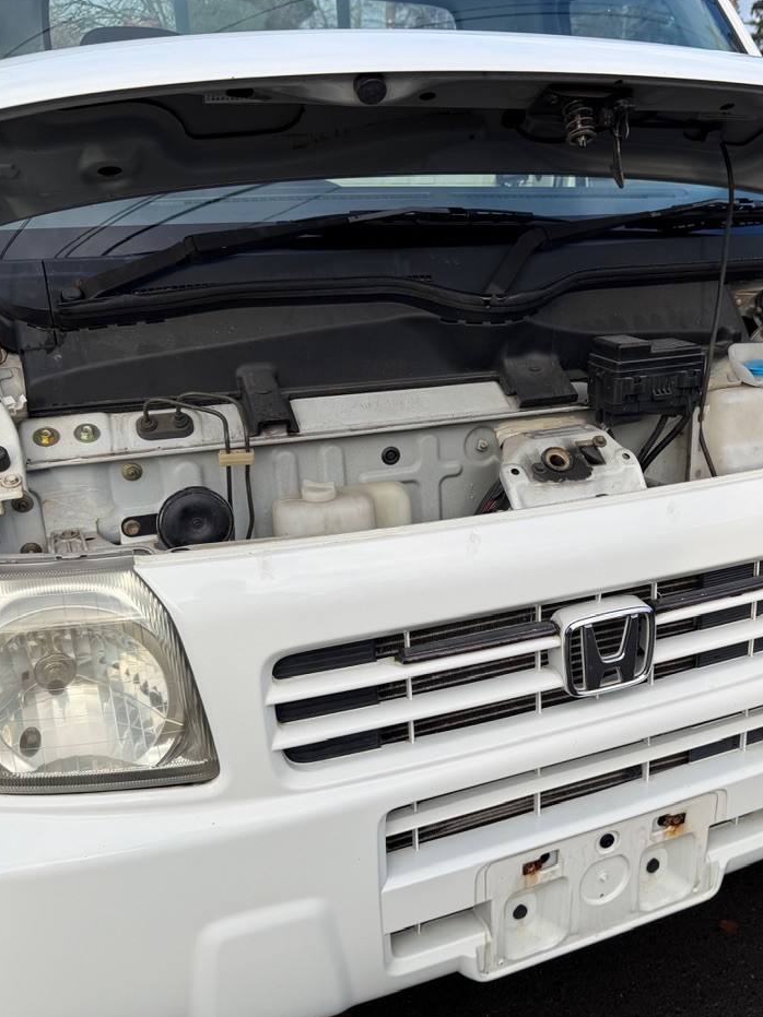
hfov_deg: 42.3
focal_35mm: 33
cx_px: 517
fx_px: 970
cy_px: 517
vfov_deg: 55.4
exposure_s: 1/2110
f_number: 1.78
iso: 80
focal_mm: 6.76
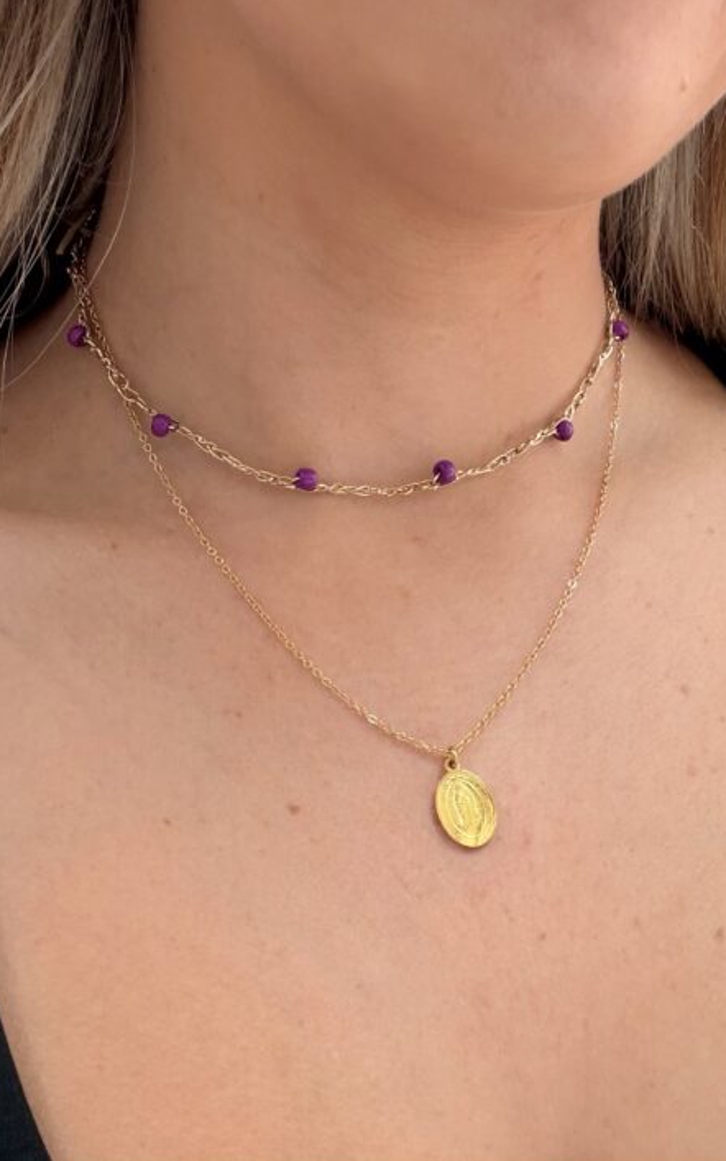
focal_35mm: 36
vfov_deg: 53.9
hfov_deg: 35.1
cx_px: 462
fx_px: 1139
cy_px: 519
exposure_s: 1/50
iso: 80
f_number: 1.9
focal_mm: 2.71
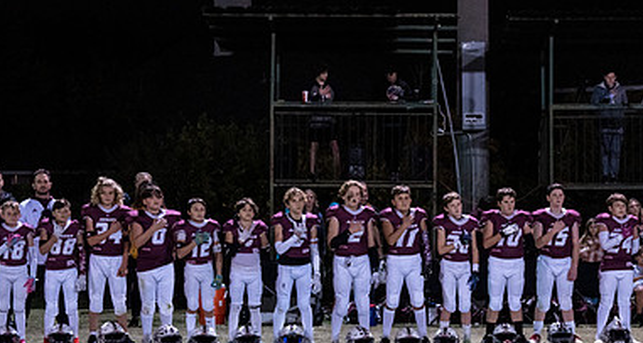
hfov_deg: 18.8
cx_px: 412
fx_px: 1936
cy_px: 267
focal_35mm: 115
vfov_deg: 10.1
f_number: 2.8
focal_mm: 70
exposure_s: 1/320
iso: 5000
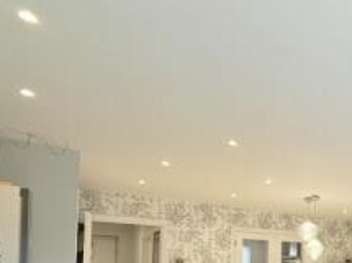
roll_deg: -0.3
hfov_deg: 37.4
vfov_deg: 34.6
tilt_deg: +2.9
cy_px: 257
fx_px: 386
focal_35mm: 38
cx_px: 420
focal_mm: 2.22
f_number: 2.2
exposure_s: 1/100
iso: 160
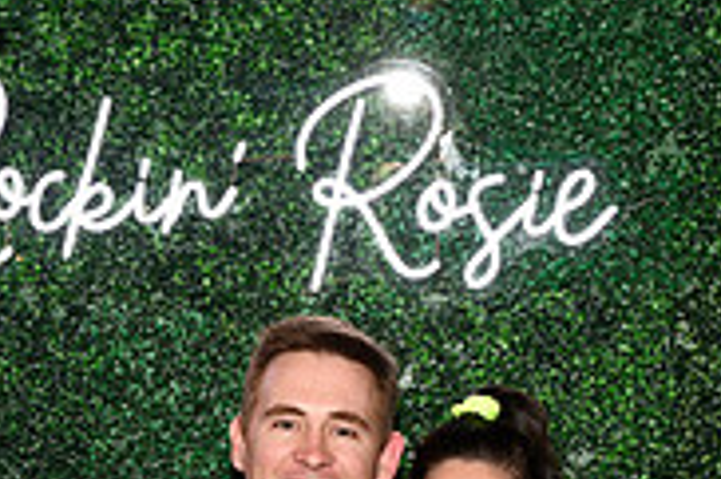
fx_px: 1981
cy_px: 738
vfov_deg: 13.0
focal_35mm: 99
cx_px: 277
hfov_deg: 20.6
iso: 500
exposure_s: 1/60
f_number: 6.3
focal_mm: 31
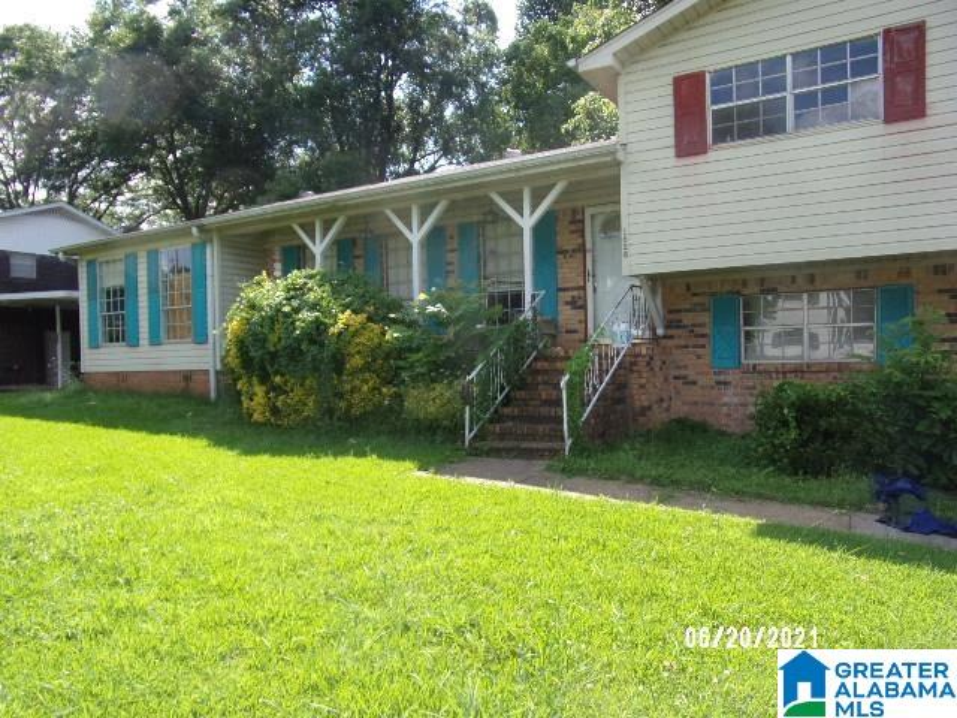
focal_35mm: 24
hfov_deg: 71.6
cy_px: 359
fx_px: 664
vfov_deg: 56.8
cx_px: 478
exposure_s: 1/420
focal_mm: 4.3
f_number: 3.3
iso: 80
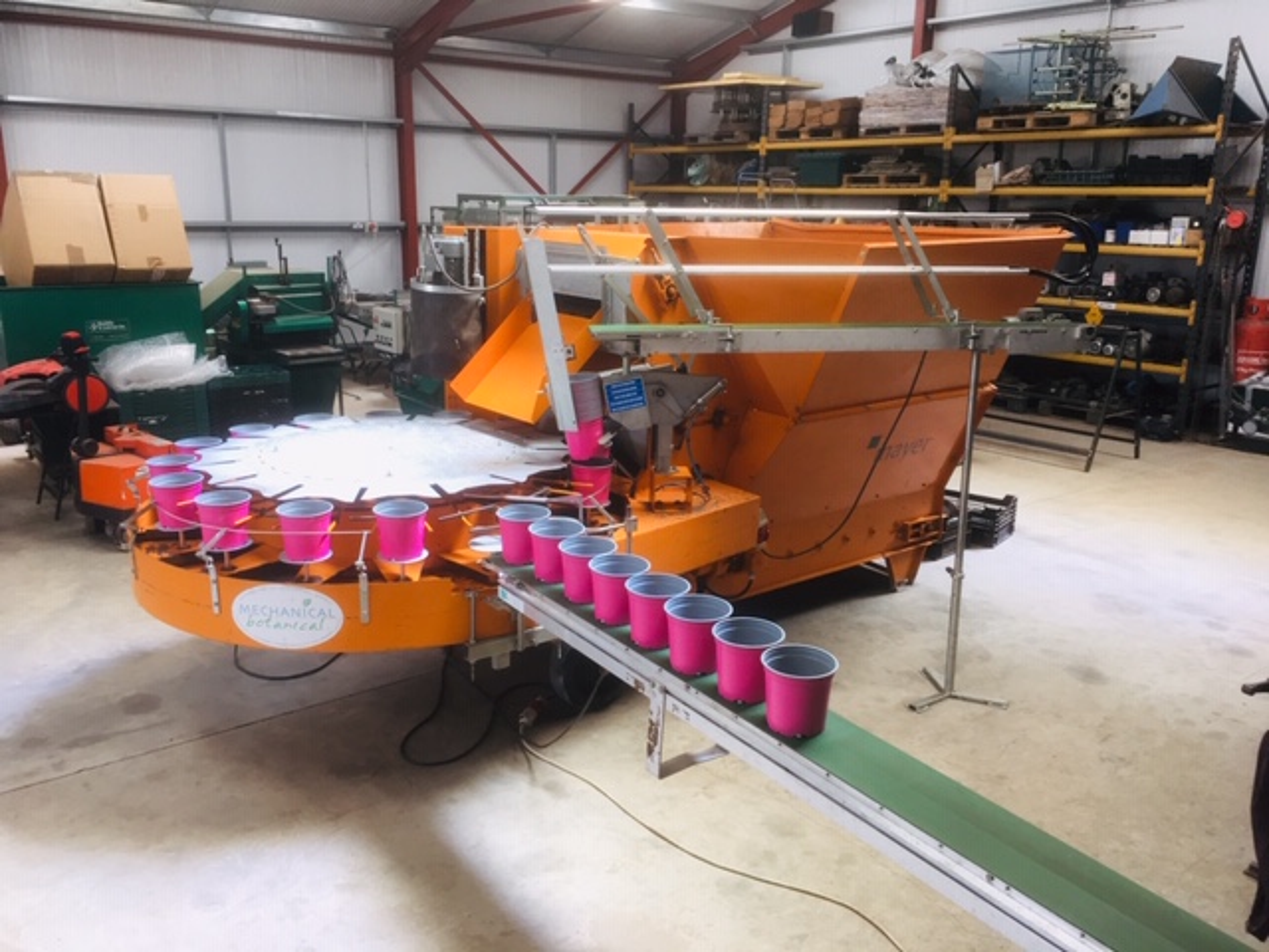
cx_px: 634
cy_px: 476
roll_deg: -1.9
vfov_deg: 48.2
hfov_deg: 61.7
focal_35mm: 29
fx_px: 1063
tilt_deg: -15.9
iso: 40
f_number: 2.2
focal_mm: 4.15
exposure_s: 1/100
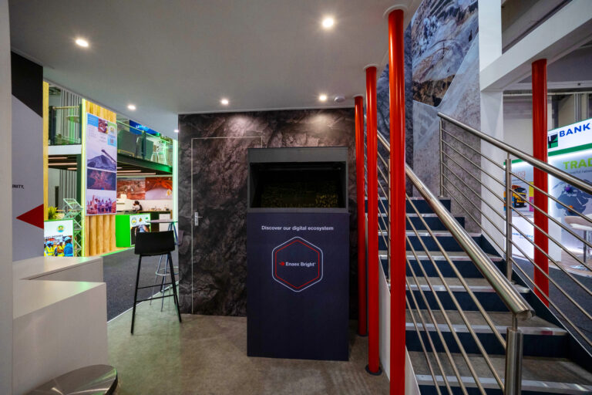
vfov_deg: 81.2
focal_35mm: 14
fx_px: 230
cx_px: 296
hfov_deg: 104.3
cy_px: 198
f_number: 4.5
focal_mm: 9
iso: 1000
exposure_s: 1/100
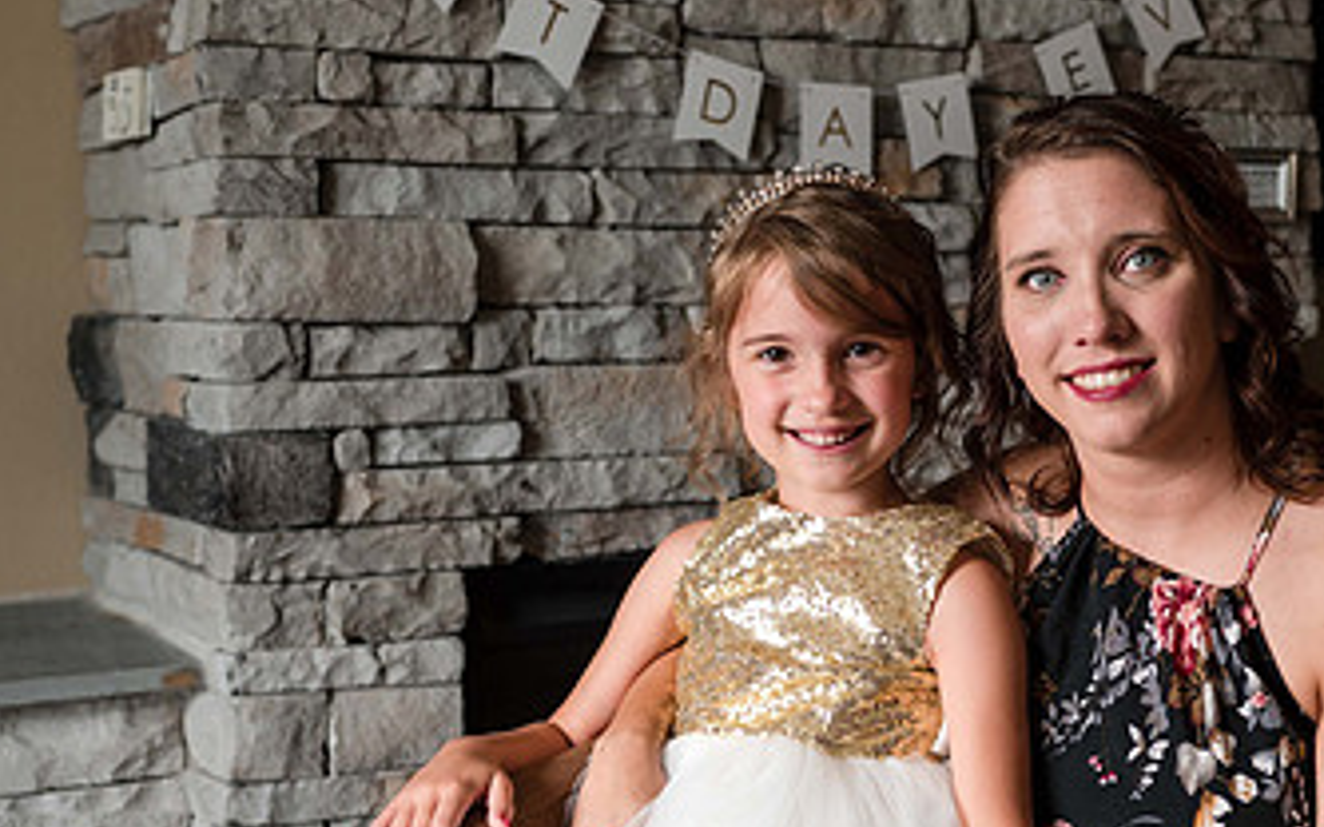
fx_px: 2417
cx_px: 933
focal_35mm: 67
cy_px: 430
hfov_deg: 30.3
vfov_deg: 19.4
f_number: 2.8
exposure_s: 1/50
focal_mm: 35
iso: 64
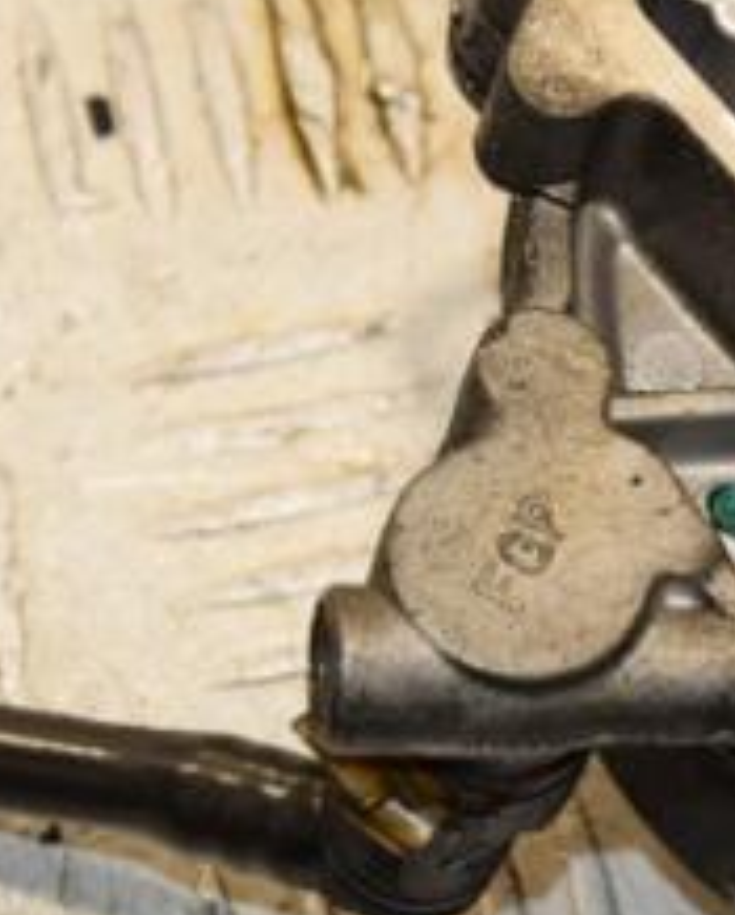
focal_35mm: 290
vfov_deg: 6.7
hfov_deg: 5.3
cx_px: 953
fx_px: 7877
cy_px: 327
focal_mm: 75
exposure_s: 1/200
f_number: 8
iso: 800
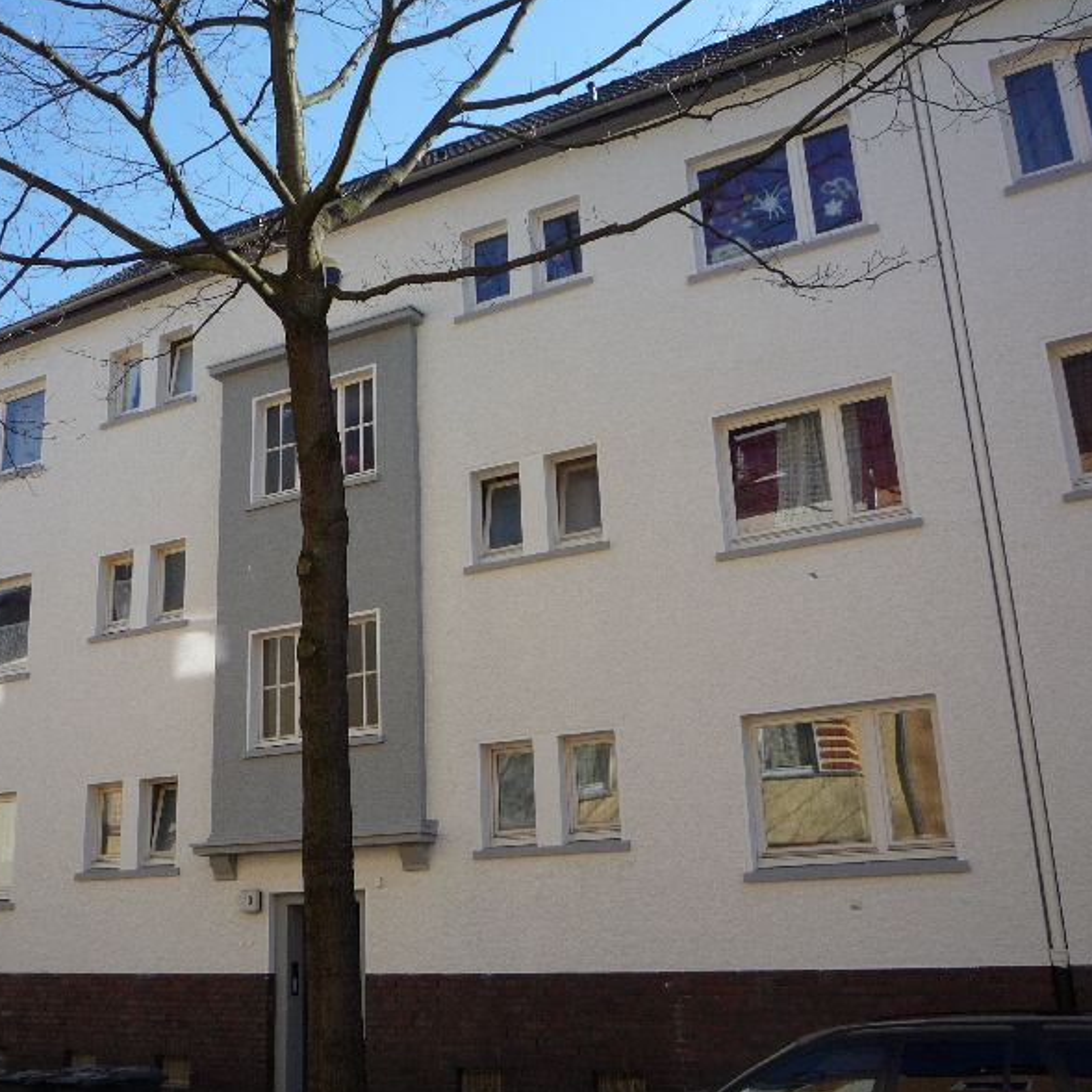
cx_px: 417
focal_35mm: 36
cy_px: 543
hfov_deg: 45.7
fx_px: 1285
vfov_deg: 46.0
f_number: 4
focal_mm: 5.2
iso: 100
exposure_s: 1/320
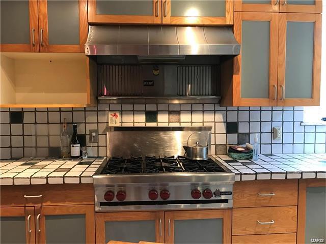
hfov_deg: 63.4
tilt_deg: -3.7
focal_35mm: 28
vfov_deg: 49.7
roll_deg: -0.6
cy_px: 122
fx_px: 264
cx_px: 163
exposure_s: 1/20
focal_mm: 3.99
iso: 40
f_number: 1.8
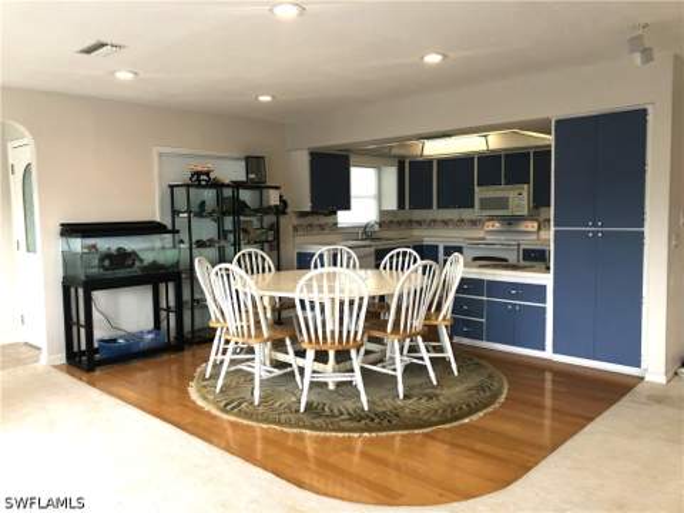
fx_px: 553
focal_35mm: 28
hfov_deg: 63.4
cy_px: 256
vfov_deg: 49.7
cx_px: 342
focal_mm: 3.99
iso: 40
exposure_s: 1/120
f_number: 1.8
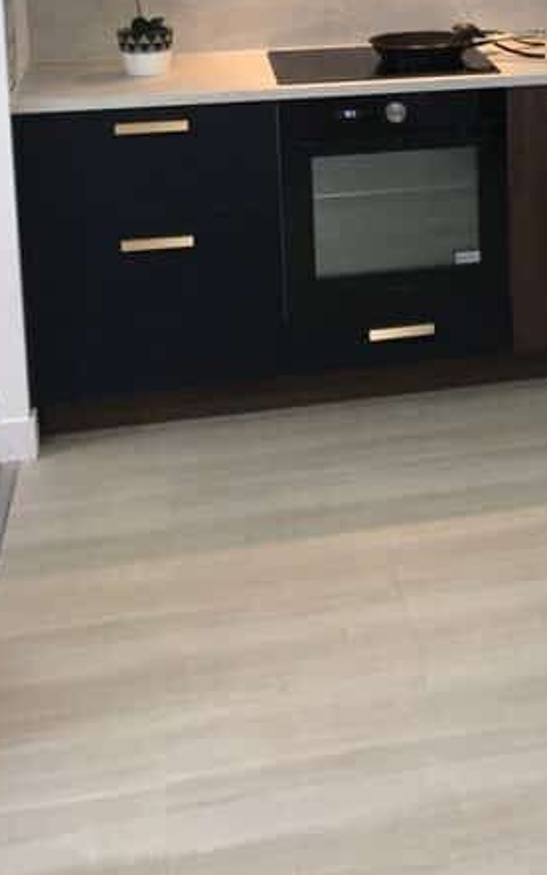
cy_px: 59
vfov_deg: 28.1
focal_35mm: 70
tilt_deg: -7.5
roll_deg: +0.2
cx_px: 723
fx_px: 1669
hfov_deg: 17.4
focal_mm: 4.15
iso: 25
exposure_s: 1/33
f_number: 2.2
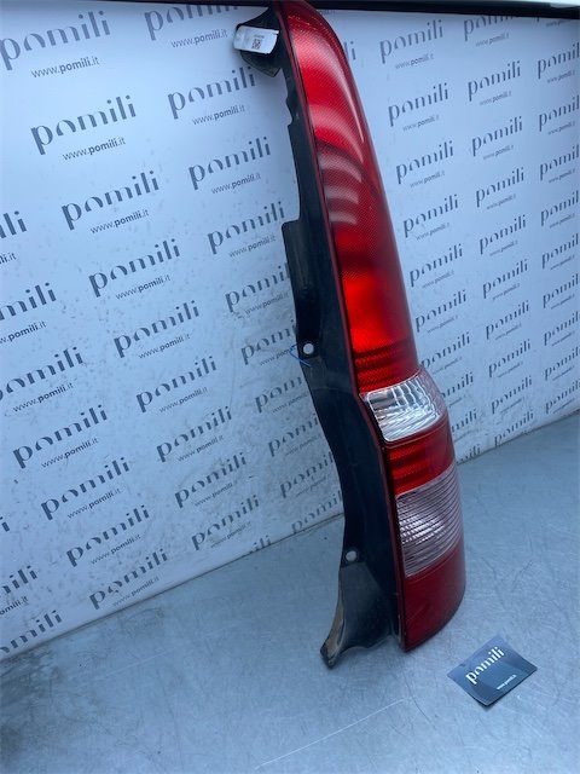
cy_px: 387
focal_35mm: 26
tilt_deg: -21.6
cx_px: 290
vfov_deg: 67.3
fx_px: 581
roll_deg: +3.4
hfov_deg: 53.1
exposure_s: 1/1093
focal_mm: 4.25
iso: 32
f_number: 1.8
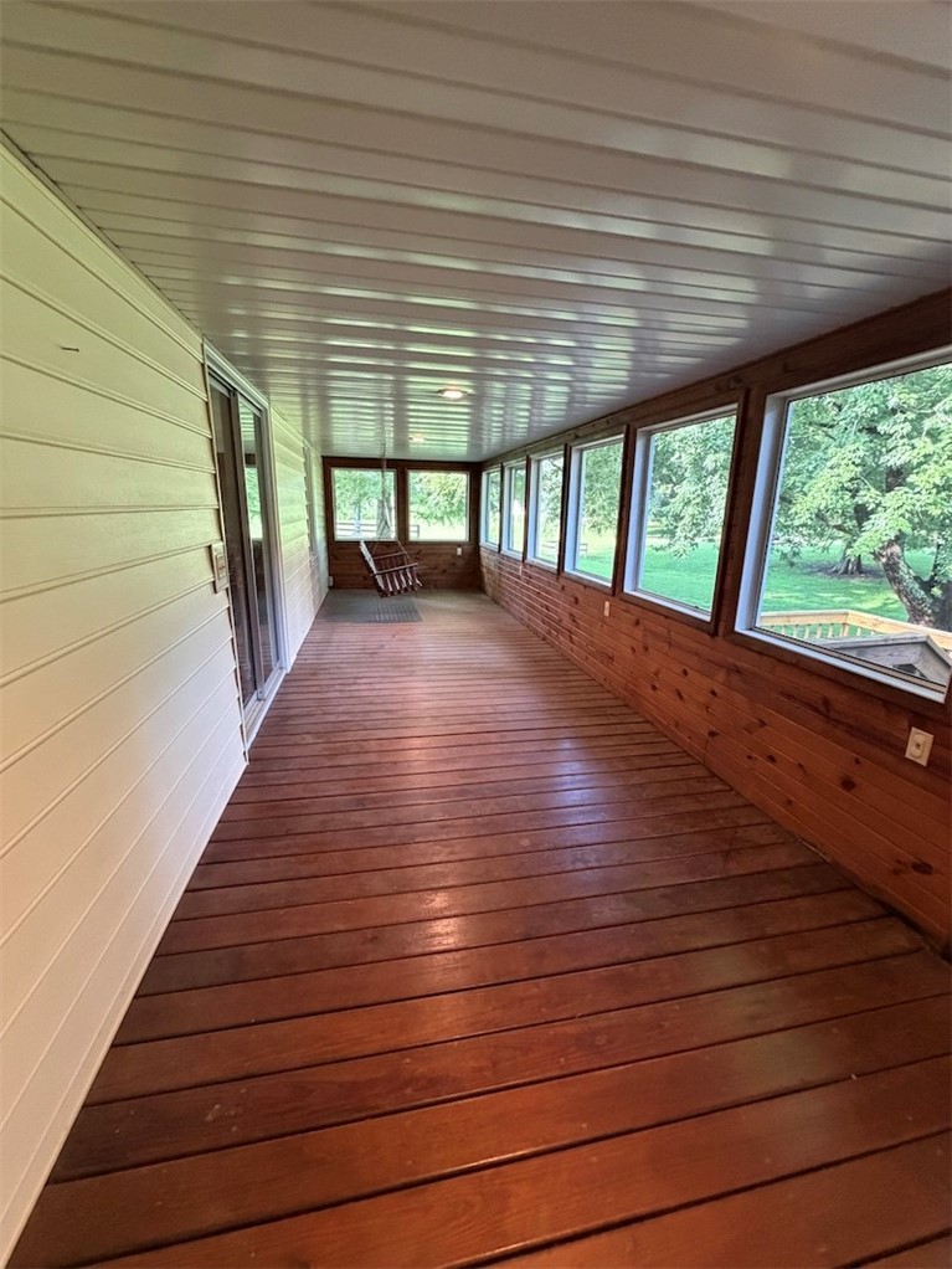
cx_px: 476
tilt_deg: -13.7
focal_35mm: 14
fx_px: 513
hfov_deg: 85.7
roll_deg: -0.9
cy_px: 634
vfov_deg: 102.0
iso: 500
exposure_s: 1/60
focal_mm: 2.22
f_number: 2.2
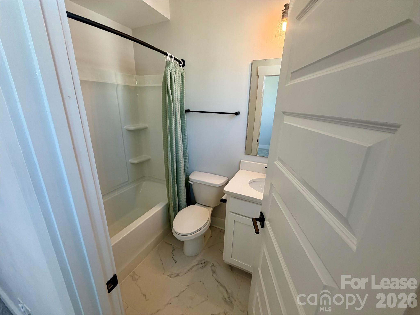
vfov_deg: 85.7
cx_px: 210
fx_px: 170
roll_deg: -1.4
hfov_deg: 102.1
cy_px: 158
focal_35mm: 14
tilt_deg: -17.3
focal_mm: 2.22
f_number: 2.2
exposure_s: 1/120
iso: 125
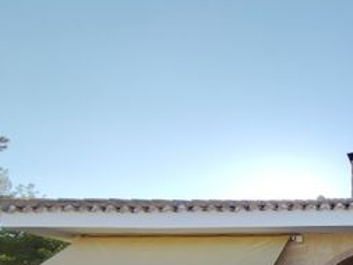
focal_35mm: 38
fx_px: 388
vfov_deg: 33.8
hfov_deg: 37.8
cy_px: 277
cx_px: 416
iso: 50
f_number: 2.2
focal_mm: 1.65
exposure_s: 1/1320
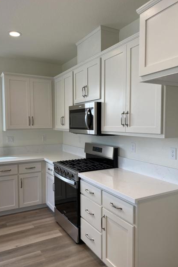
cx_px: 78
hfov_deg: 46.3
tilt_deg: -5.6
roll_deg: +1.1
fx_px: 208
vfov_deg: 65.5
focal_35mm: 28
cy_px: 134
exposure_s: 1/122
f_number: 1.8
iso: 40
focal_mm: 4.25
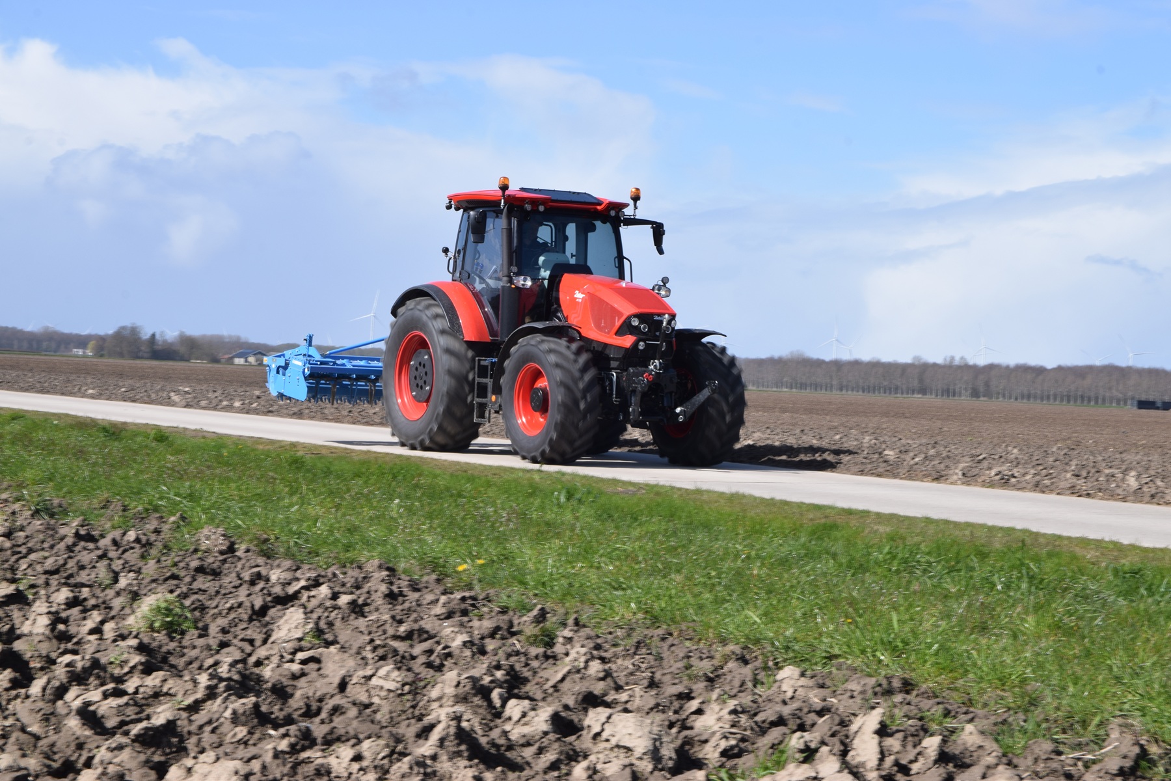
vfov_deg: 18.2
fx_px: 2439
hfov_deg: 27.0
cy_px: 390
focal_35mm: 75
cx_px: 586
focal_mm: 50
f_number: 18
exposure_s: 1/100
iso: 200
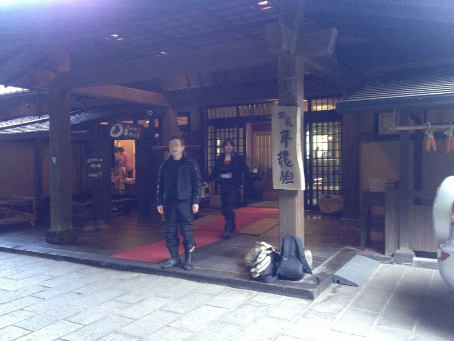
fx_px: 459
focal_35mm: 35
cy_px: 170
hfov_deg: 52.6
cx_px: 227
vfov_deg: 40.7
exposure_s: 1/20
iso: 200
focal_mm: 4.28
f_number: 2.4
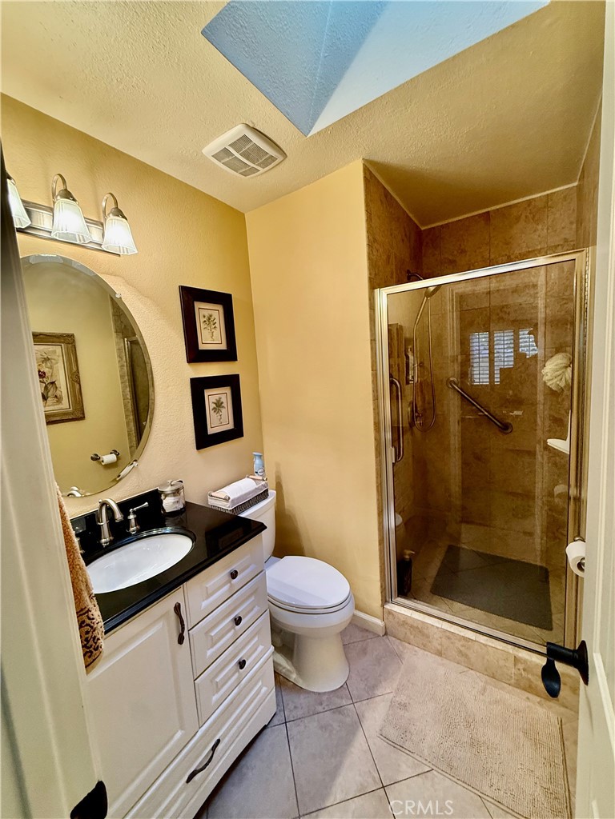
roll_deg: +3.9
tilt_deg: -5.8
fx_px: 332
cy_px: 410
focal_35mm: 14
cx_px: 308
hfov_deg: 85.7
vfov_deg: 102.1
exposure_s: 1/60
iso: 250
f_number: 2.2
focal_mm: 2.22
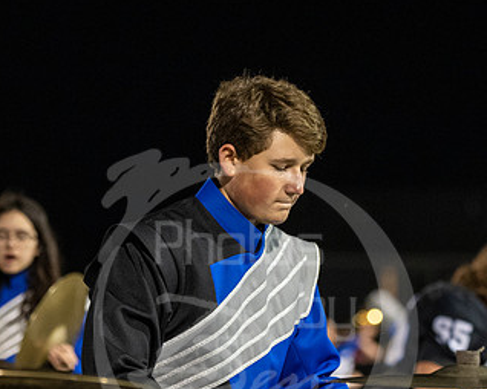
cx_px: 390
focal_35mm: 269
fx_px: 3875
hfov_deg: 7.2
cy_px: 261
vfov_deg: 5.7
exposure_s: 1/500
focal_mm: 110
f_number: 2.8
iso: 4000
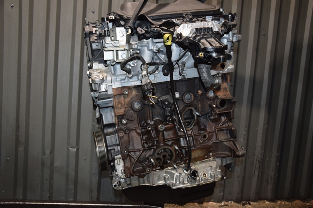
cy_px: 104
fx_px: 287
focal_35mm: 33
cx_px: 156
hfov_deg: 57.2
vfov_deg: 39.9
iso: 800
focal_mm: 22
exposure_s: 1/60
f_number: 5
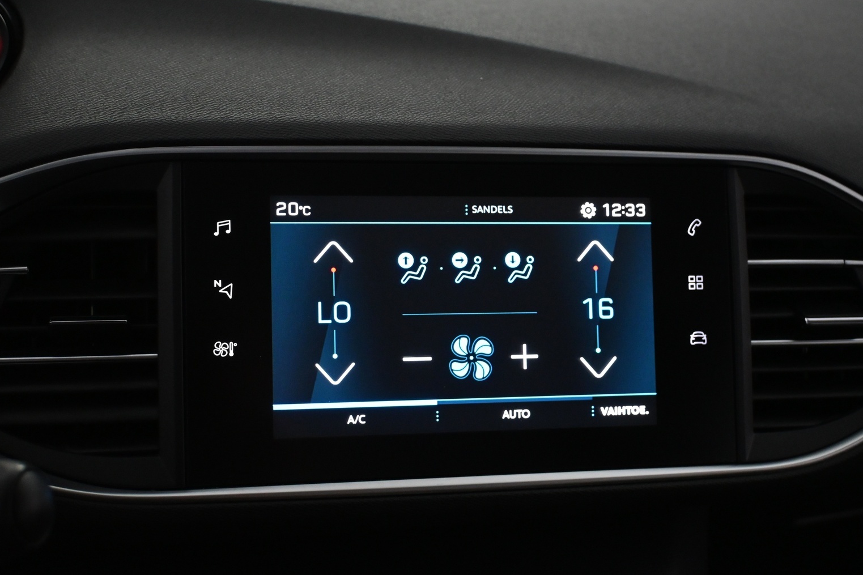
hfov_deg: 39.4
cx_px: 454
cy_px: 286
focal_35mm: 50
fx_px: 1205
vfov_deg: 26.8
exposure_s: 1/100
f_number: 5
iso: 3200
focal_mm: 31.5
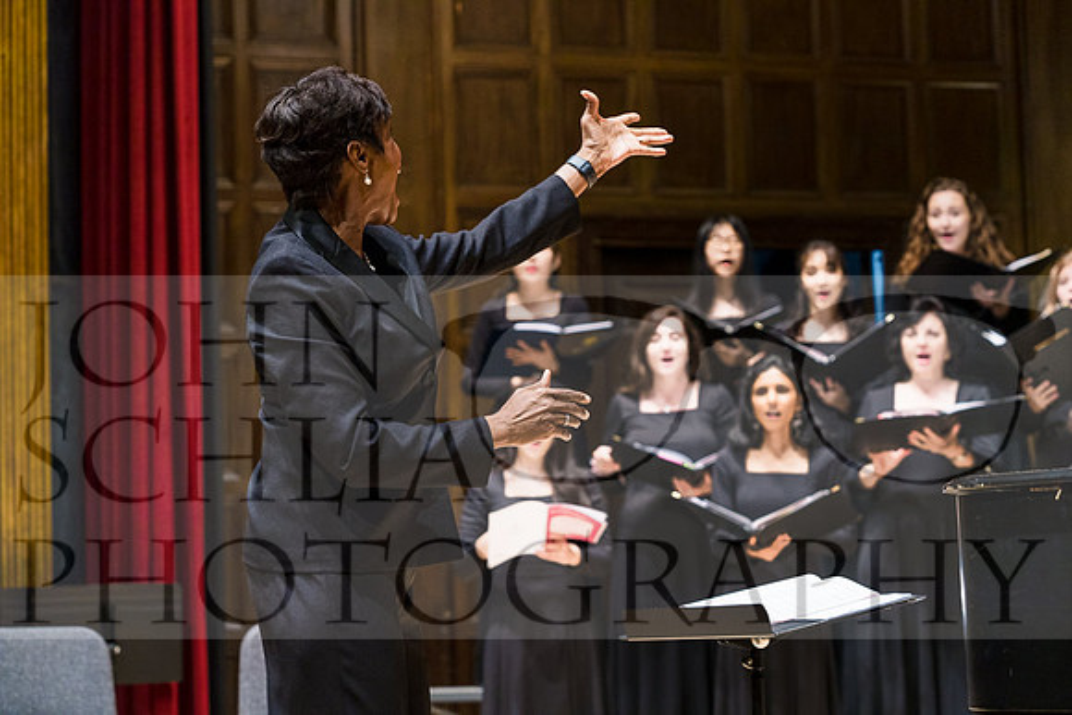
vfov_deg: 14.4
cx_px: 536
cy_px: 358
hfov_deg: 21.5
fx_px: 2829
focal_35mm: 95
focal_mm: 95
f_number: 5
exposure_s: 1/160
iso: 1600
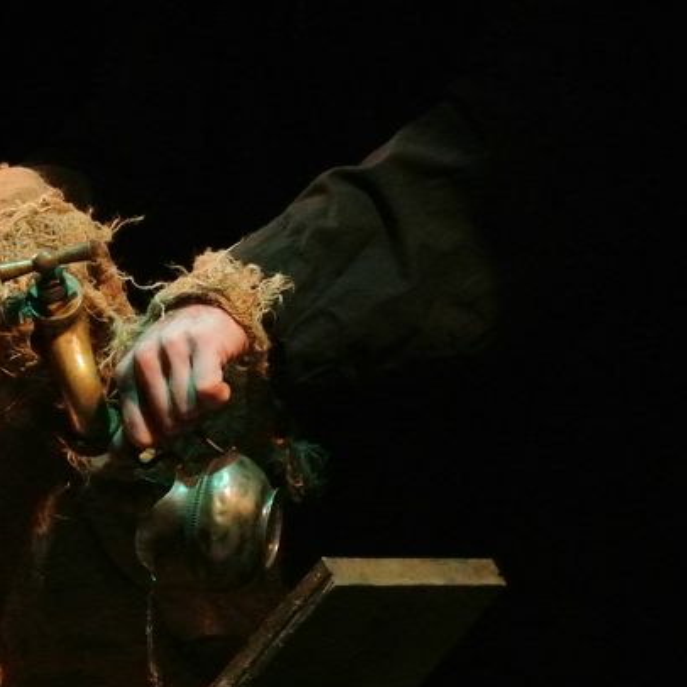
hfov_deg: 4.5
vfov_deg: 4.5
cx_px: 51
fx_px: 8779
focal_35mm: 391
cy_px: 344
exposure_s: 1/40
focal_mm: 86.5
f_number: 5
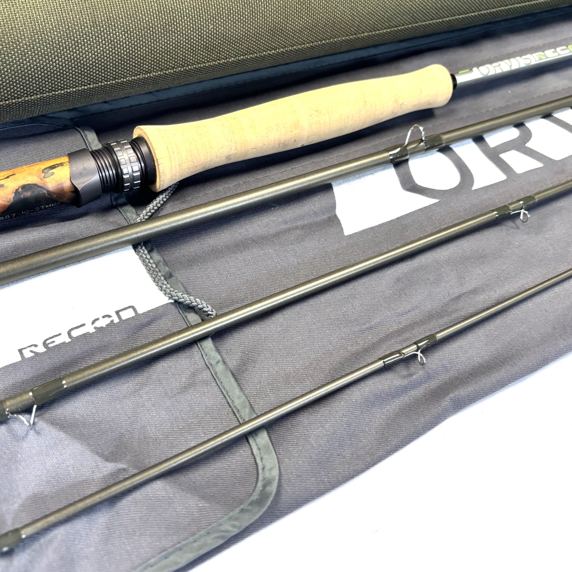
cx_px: 258
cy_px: 286
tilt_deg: -53.3
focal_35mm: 33
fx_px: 617
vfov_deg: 49.7
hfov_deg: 49.7
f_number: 1.6
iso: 125
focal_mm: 5.96
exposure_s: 1/120
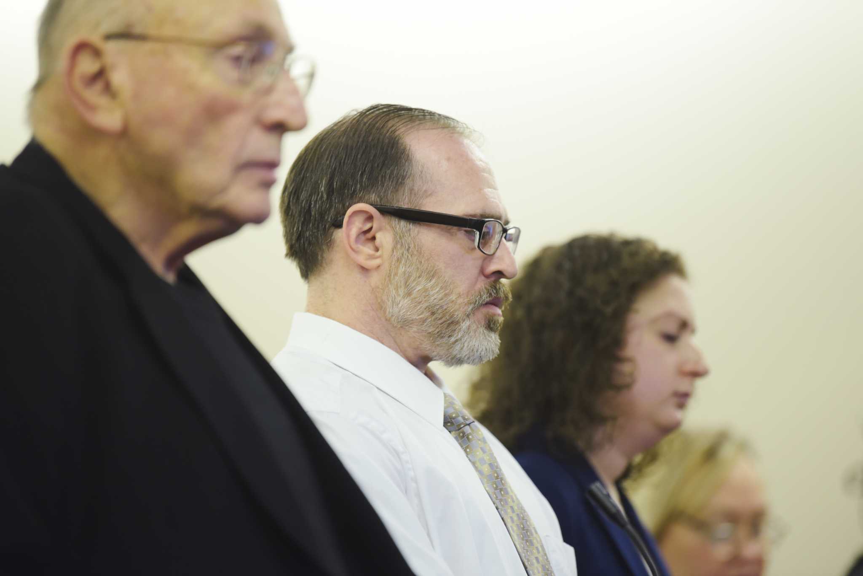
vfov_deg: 7.2
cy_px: 288
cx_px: 432
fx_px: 4556
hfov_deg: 10.8
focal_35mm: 190
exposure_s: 1/160
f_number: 2.8
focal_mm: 190
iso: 2000
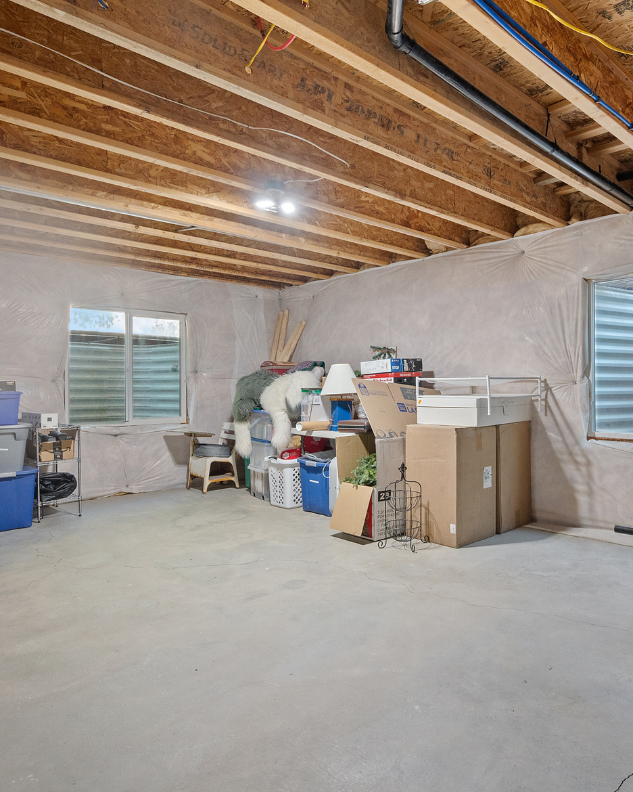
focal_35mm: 23
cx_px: 394
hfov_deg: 60.1
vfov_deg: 72.6
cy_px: 394
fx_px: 539
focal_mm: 14
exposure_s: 1/2.5
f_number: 8
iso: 500
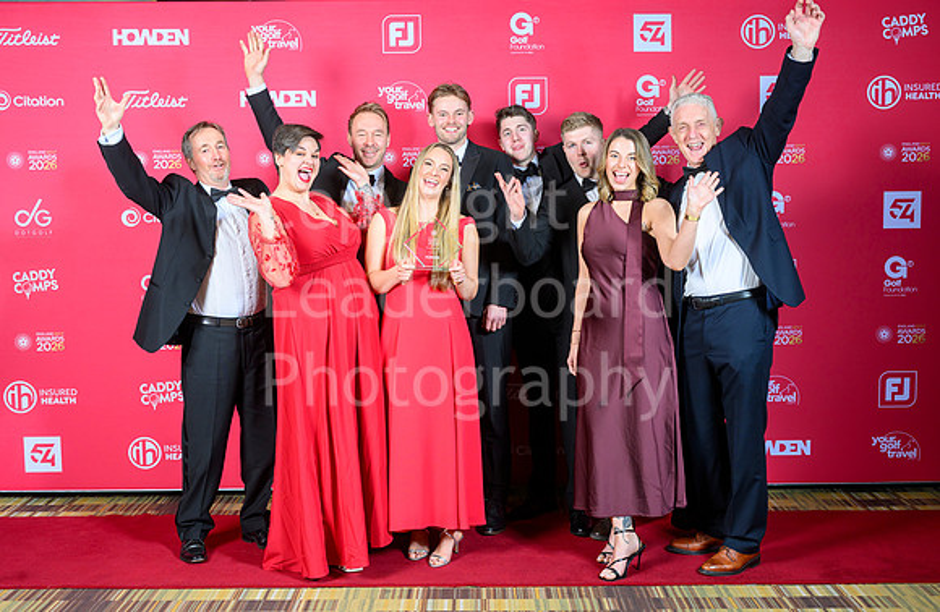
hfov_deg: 45.0
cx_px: 473
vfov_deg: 30.2
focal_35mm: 44
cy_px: 288
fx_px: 1135
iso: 250
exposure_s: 1/100
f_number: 5.6
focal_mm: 39
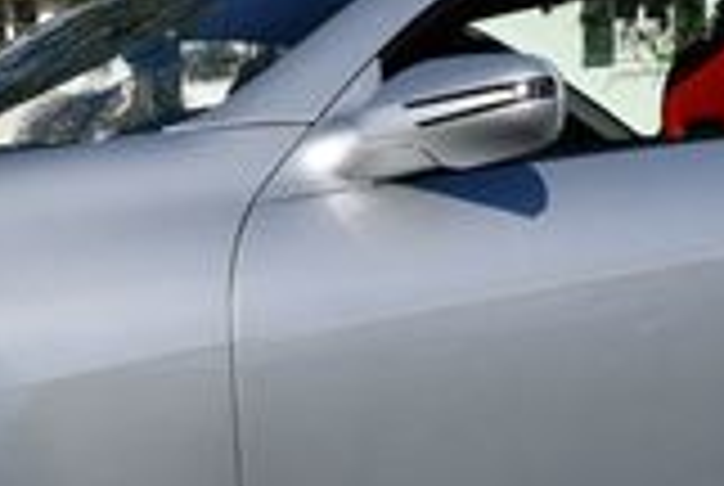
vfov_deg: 8.7
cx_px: 54
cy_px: 189
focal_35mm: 159
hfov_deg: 12.8
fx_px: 3204
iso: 100
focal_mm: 20
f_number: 10
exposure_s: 1/400
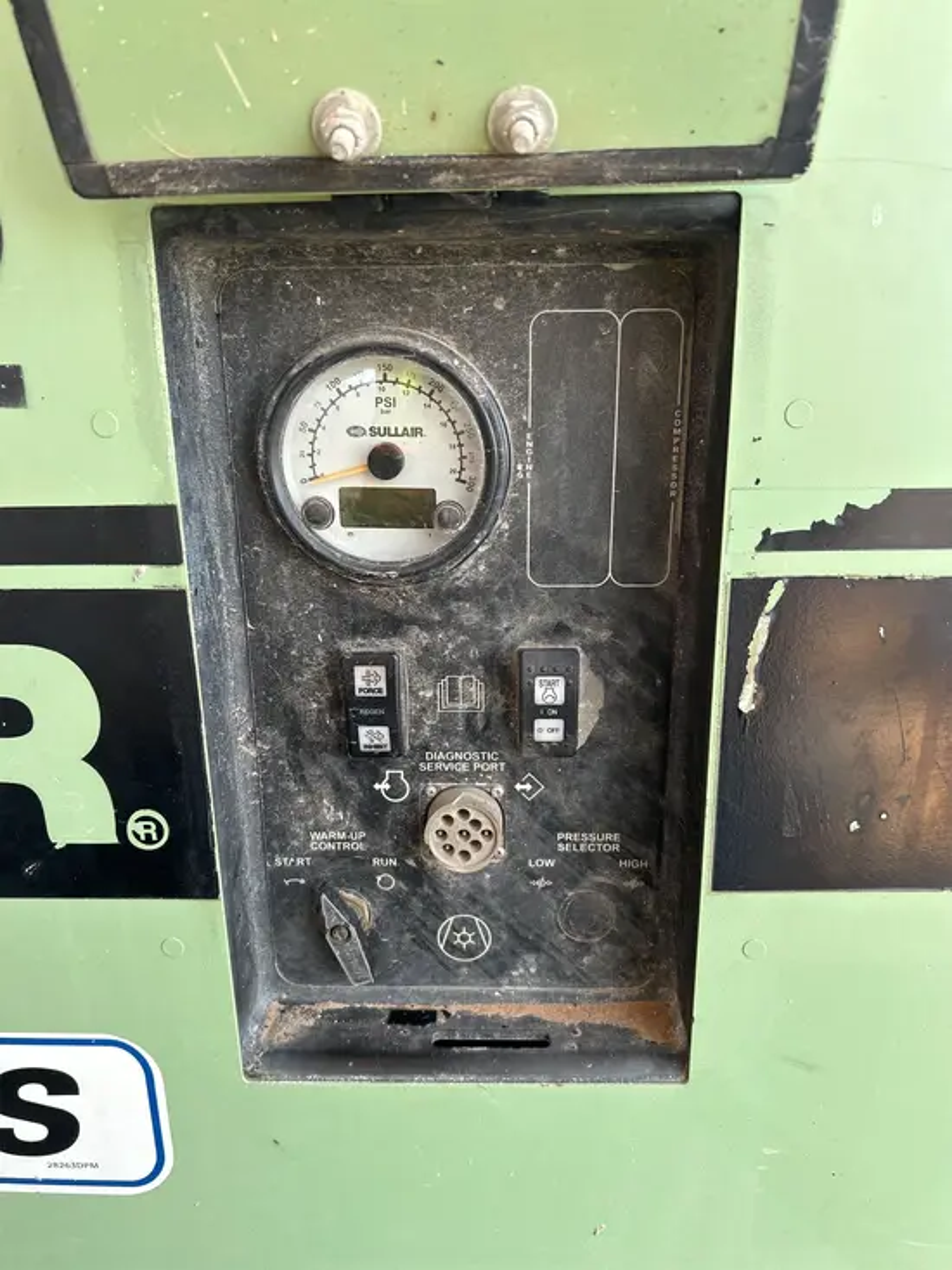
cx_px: 476
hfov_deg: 53.1
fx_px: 953
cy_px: 635
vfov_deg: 67.3
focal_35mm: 26
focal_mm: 5.7
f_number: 1.5
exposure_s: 1/85
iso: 125
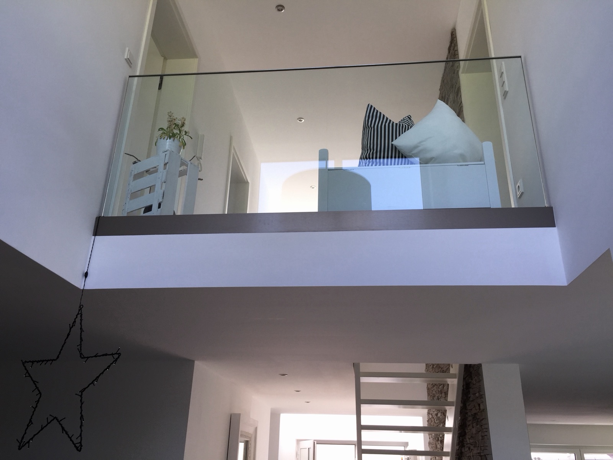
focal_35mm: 29
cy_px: 230
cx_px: 306
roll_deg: -2.6
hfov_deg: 61.7
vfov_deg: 48.2
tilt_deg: +24.8
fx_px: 514
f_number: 2.2
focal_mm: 4.15
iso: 32
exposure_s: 1/138
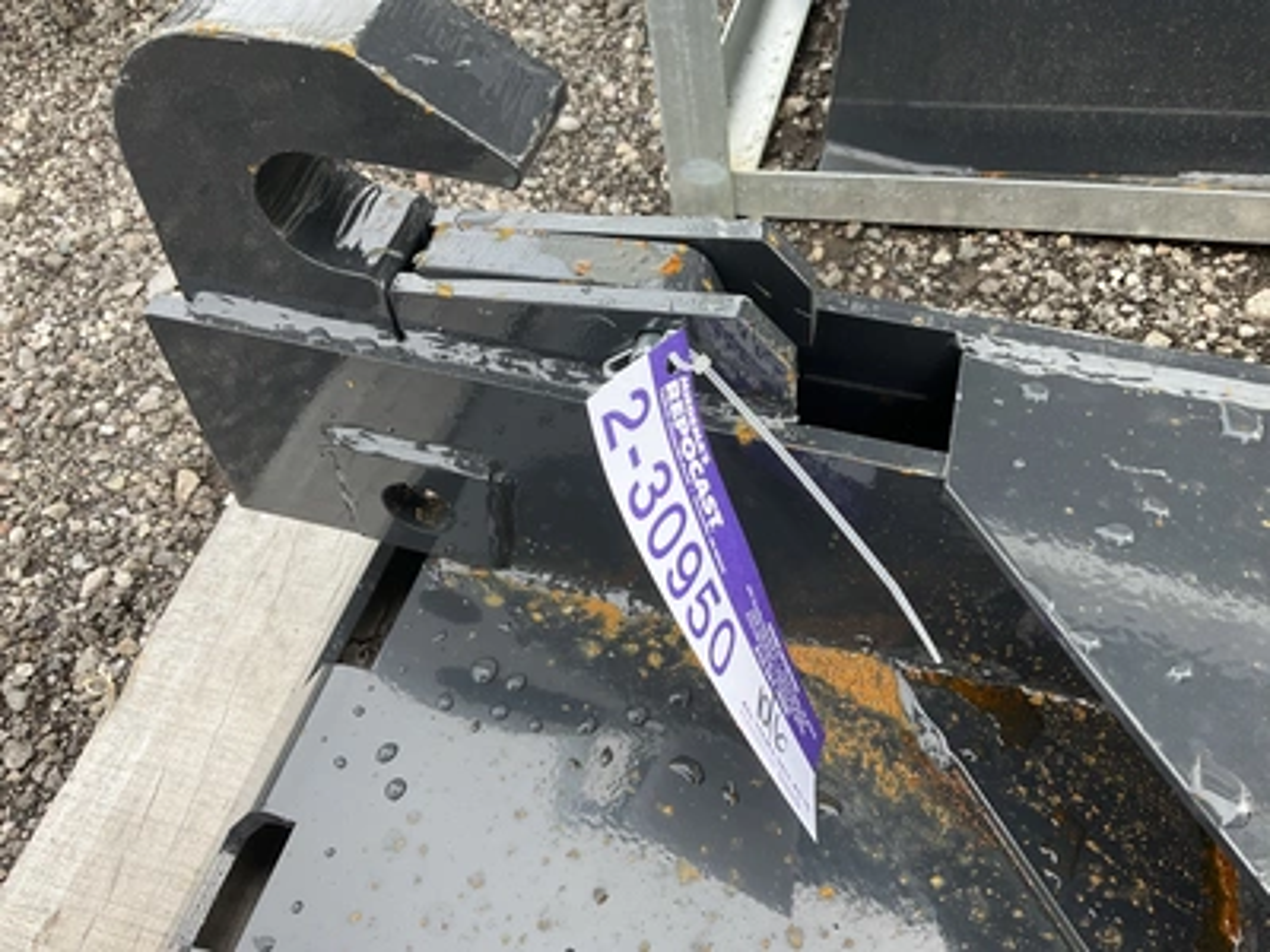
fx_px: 1064
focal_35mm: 29
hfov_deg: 61.7
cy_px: 476
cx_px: 635
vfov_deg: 48.2
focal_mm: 3
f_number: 1.8
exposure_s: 1/227
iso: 20
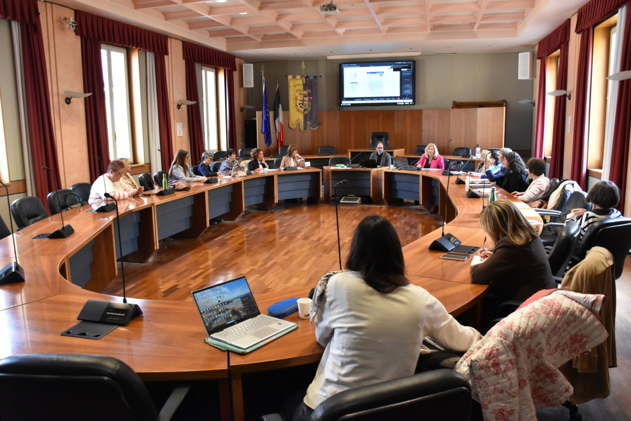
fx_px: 473
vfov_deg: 48.0
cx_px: 316
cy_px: 210
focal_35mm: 27
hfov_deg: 67.4
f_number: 5.6
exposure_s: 1/200
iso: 3200
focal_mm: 18
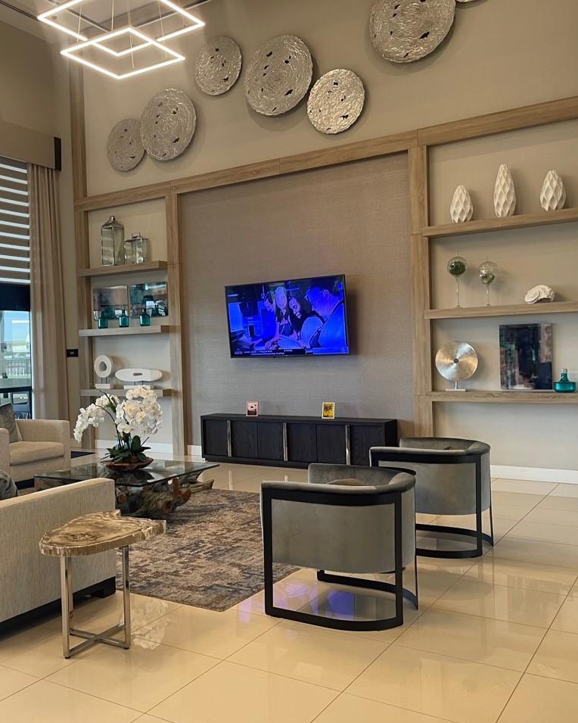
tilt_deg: -1.0
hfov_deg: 42.6
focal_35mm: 34
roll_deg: +1.9
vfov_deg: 52.8
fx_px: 727
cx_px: 176
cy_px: 363
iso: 80
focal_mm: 5.1
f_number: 1.6
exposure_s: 1/60
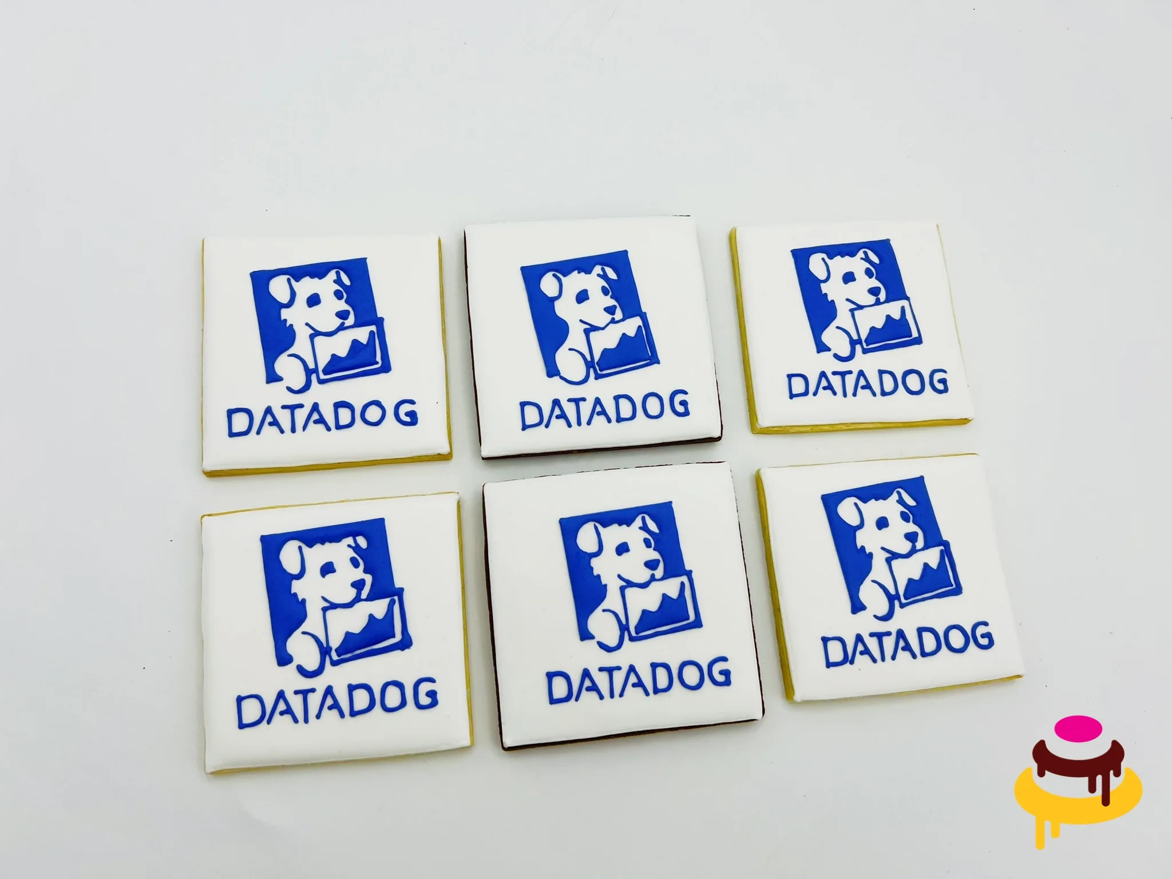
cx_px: 586
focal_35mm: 26
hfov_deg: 67.3
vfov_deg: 53.1
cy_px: 440
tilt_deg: -73.4
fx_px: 880
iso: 50
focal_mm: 5.7
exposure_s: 1/3831
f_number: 1.5
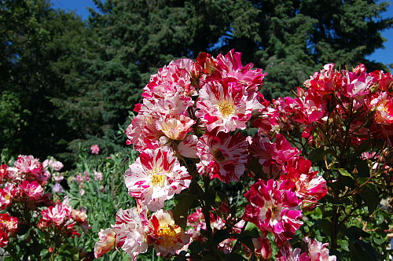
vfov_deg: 34.1
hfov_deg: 49.6
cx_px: 196
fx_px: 425
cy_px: 130
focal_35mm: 39
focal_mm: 26
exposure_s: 1/400
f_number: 10
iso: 200
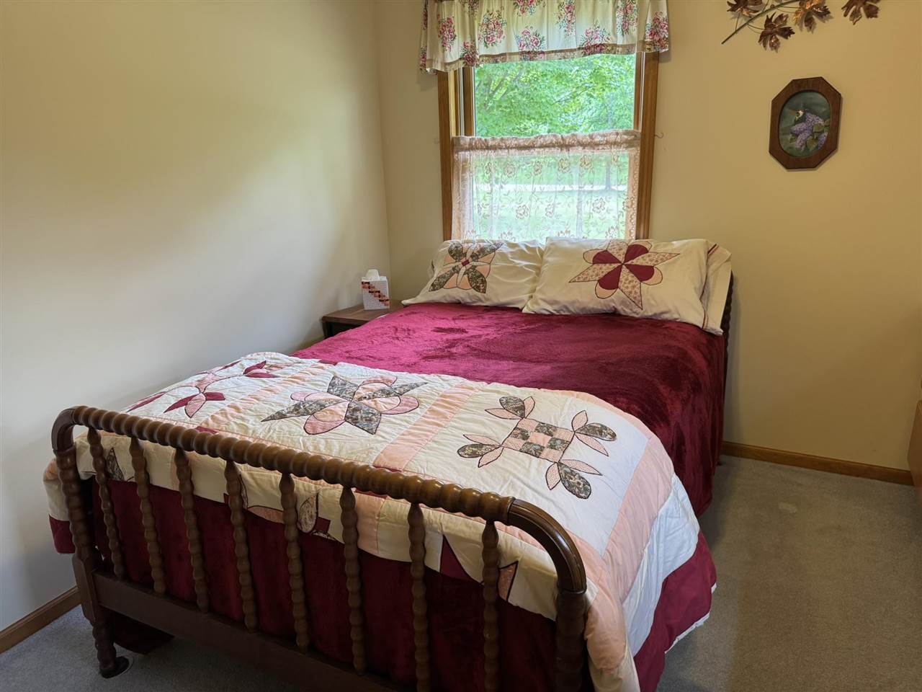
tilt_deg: -17.7
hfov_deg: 71.6
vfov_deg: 56.8
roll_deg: +1.6
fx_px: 639
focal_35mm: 24
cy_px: 346
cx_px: 461
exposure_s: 1/120
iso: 200
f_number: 1.78
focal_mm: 6.76
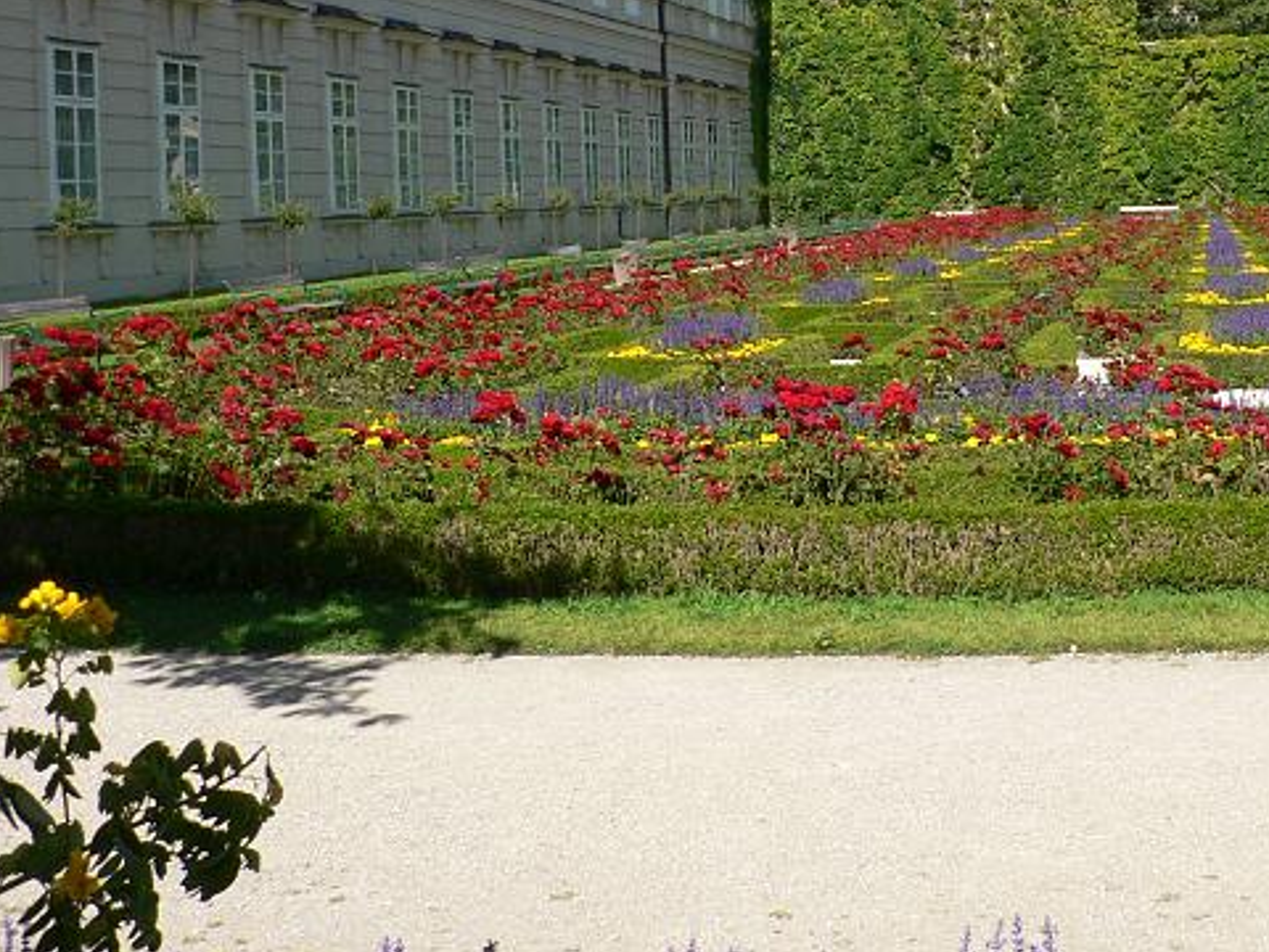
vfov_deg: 24.1
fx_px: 2200
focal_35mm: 60
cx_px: 1044
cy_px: 227
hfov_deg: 31.2
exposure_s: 1/400
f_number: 5.6
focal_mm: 6
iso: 80
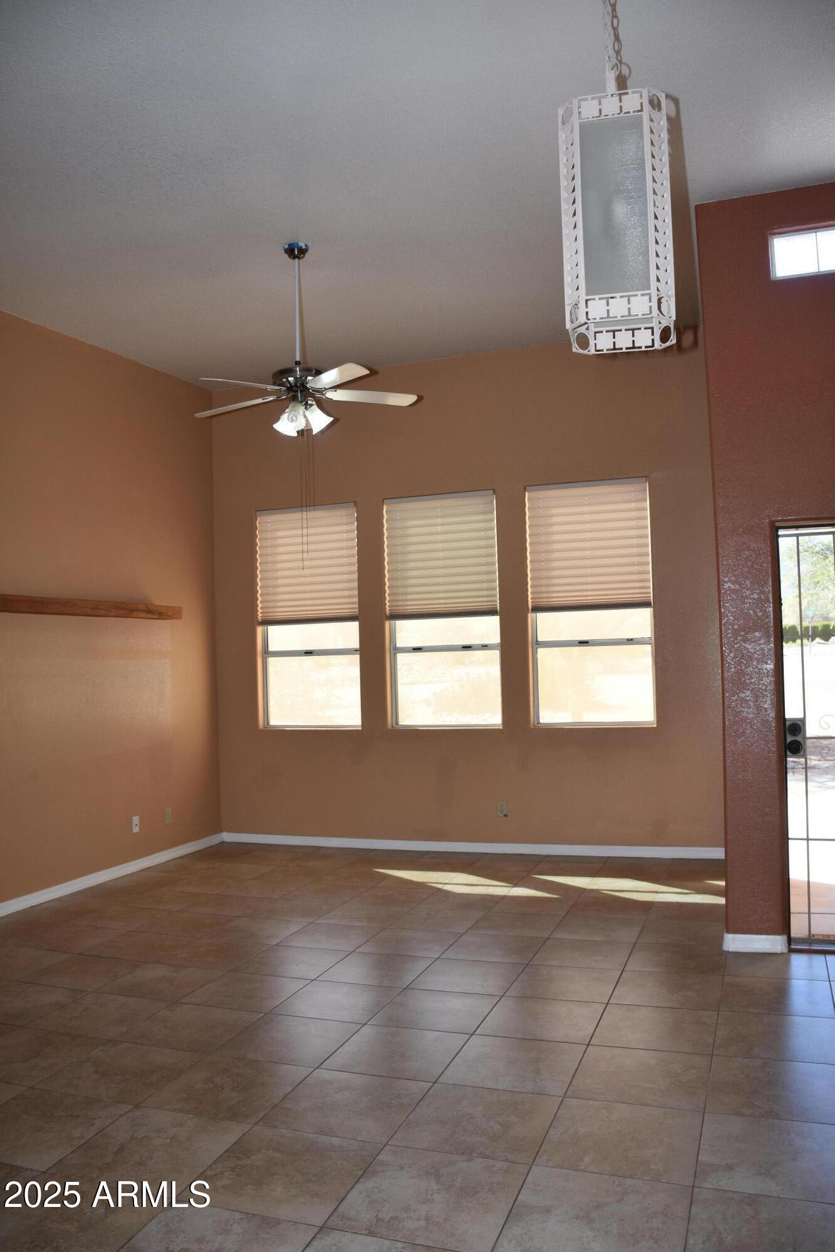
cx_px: 418
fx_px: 939
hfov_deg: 47.9
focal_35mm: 27
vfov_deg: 67.4
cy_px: 626
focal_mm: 18
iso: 200
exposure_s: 1/100
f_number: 5
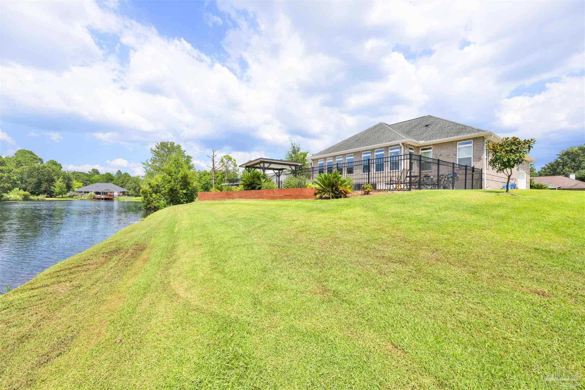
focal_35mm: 14
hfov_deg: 104.3
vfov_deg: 81.2
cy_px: 195
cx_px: 292
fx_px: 227
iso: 400
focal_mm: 14
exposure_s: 1/800
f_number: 11
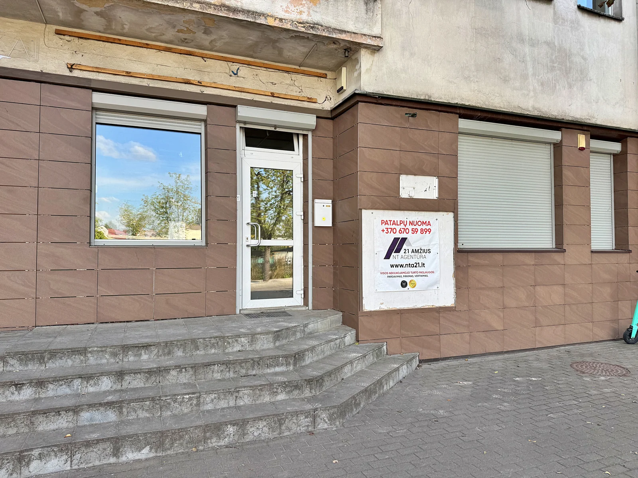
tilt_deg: +1.5
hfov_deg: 71.6
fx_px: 442
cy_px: 239
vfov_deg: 56.8
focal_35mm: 24
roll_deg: +1.2
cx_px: 319
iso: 80
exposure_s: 1/707
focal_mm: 6.76
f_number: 1.78
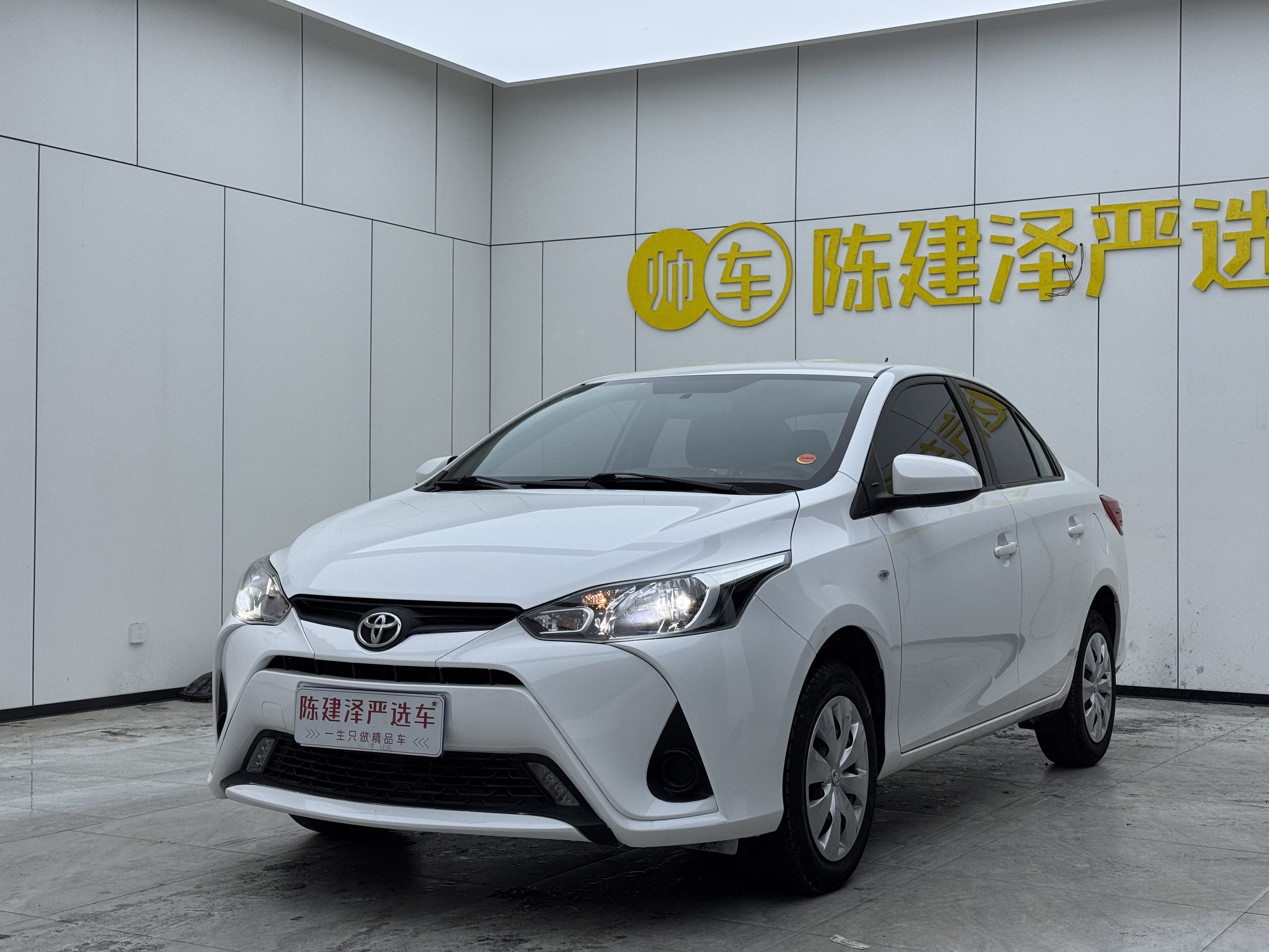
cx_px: 634
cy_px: 476
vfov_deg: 30.3
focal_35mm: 48
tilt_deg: +1.7
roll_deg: +0.1
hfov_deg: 39.7
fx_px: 1760
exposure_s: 1/723
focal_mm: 6.76
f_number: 1.78
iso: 64
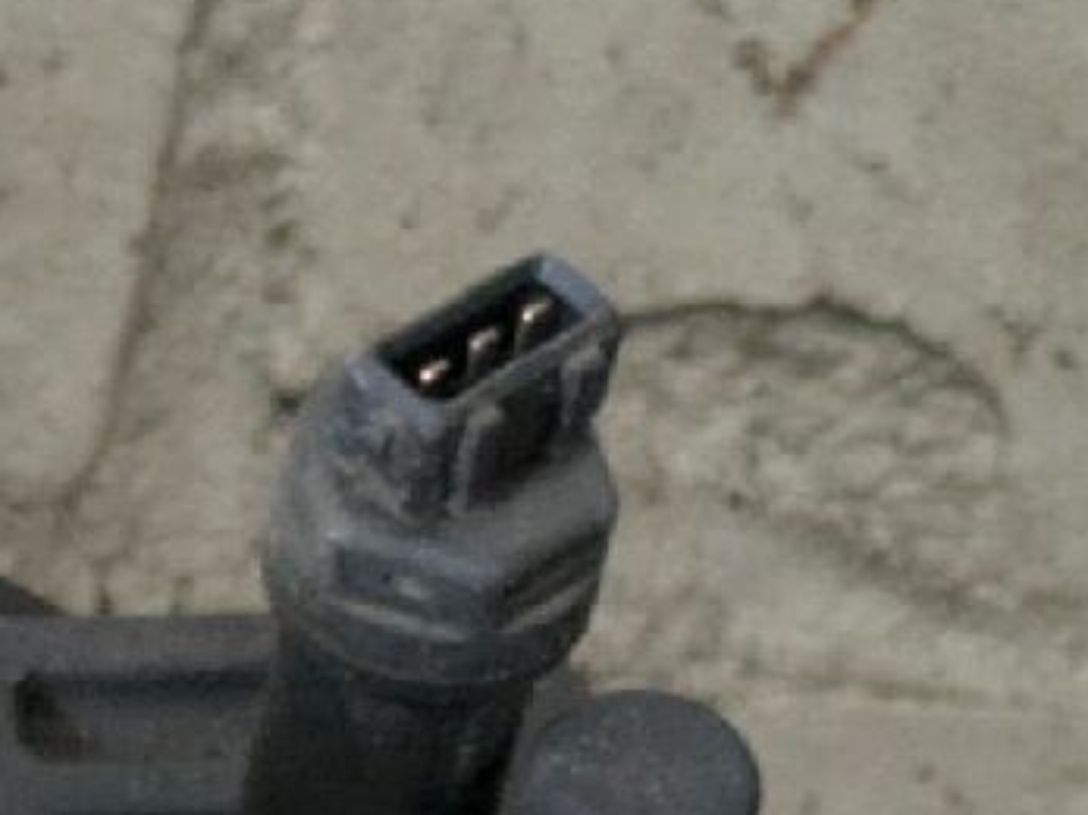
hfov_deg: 6.7
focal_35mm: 282
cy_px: 1834
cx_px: -1511
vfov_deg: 5.1
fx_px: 8860
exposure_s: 1/33.3
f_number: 1.89
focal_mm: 5.43
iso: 331
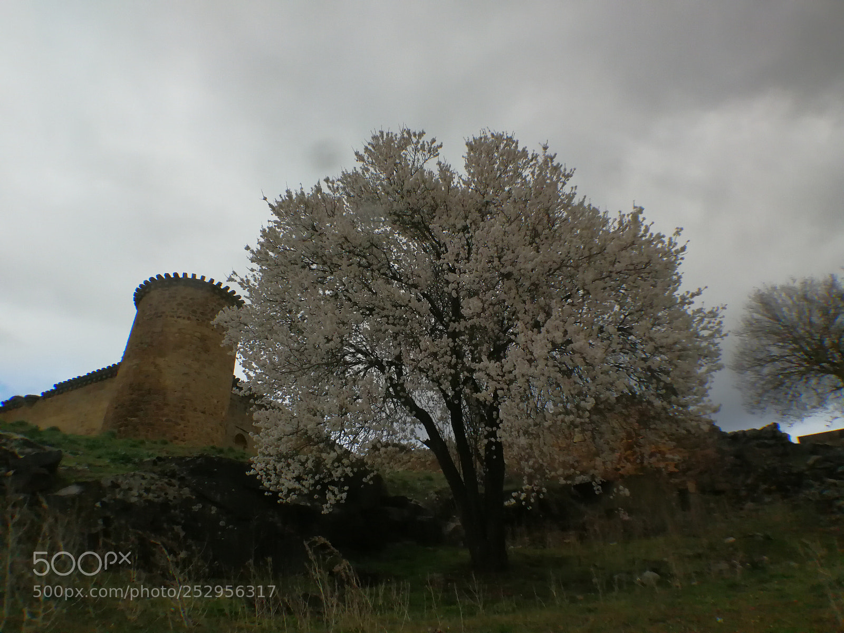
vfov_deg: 51.4
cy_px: 316
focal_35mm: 27
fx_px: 658
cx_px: 422
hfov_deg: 65.3
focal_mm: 3.95
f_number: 2.2
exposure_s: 1/2000
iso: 320
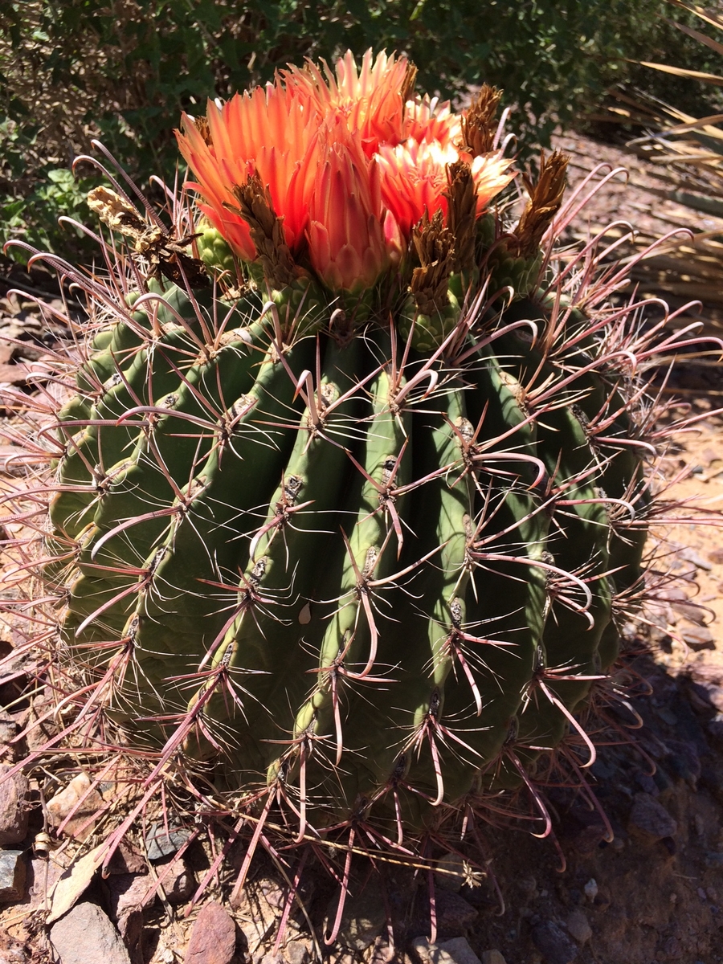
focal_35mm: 29
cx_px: 362
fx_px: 808
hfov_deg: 48.2
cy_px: 482
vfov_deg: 61.7
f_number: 2.2
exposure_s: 1/1466
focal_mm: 4.15
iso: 32
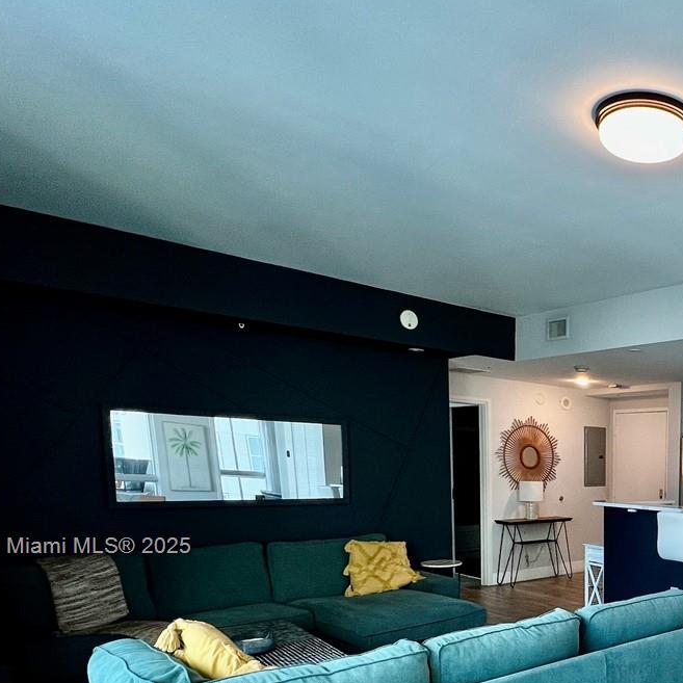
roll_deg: -1.0
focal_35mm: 28
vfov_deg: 53.4
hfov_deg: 47.2
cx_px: 690
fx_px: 625
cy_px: 548
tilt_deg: -7.3
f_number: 1.8
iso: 100
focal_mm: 1.57
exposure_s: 1/120
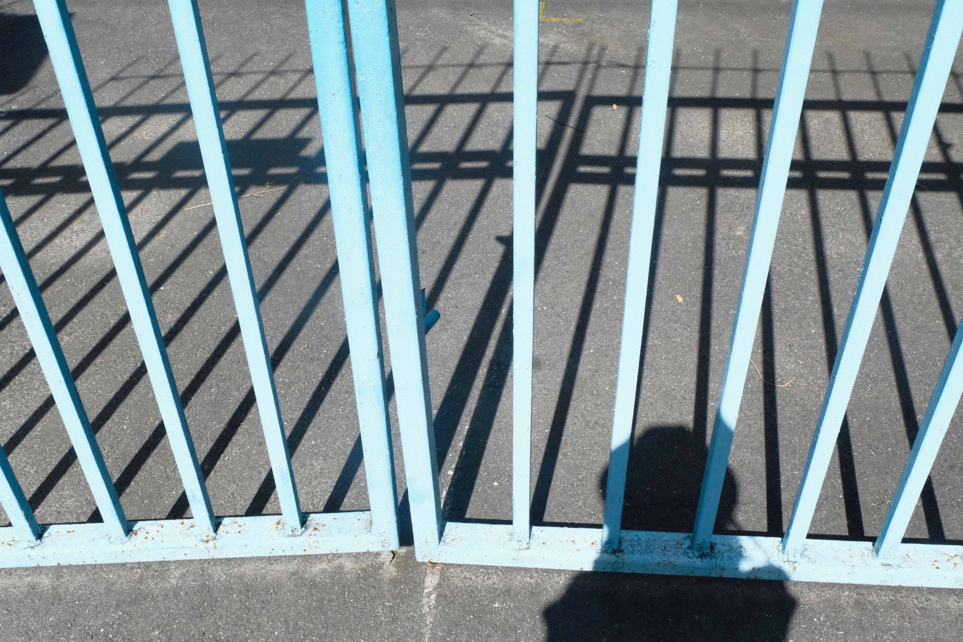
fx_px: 936
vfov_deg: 37.9
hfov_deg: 54.4
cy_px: 321
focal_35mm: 35
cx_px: 482
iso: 3200
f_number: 14
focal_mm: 23.2
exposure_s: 1/1600
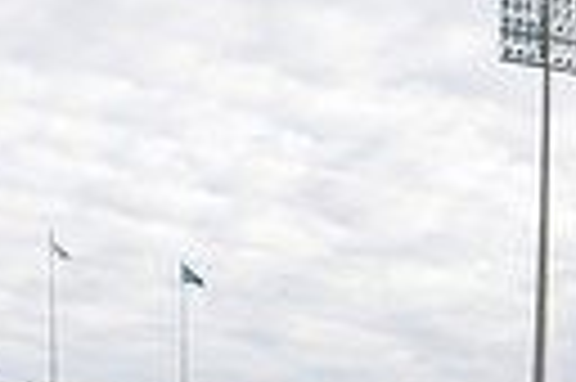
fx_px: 1742
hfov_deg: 18.7
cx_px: 405
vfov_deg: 11.1
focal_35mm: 109
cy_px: 820
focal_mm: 24
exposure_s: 1/500
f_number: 3.5
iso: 140
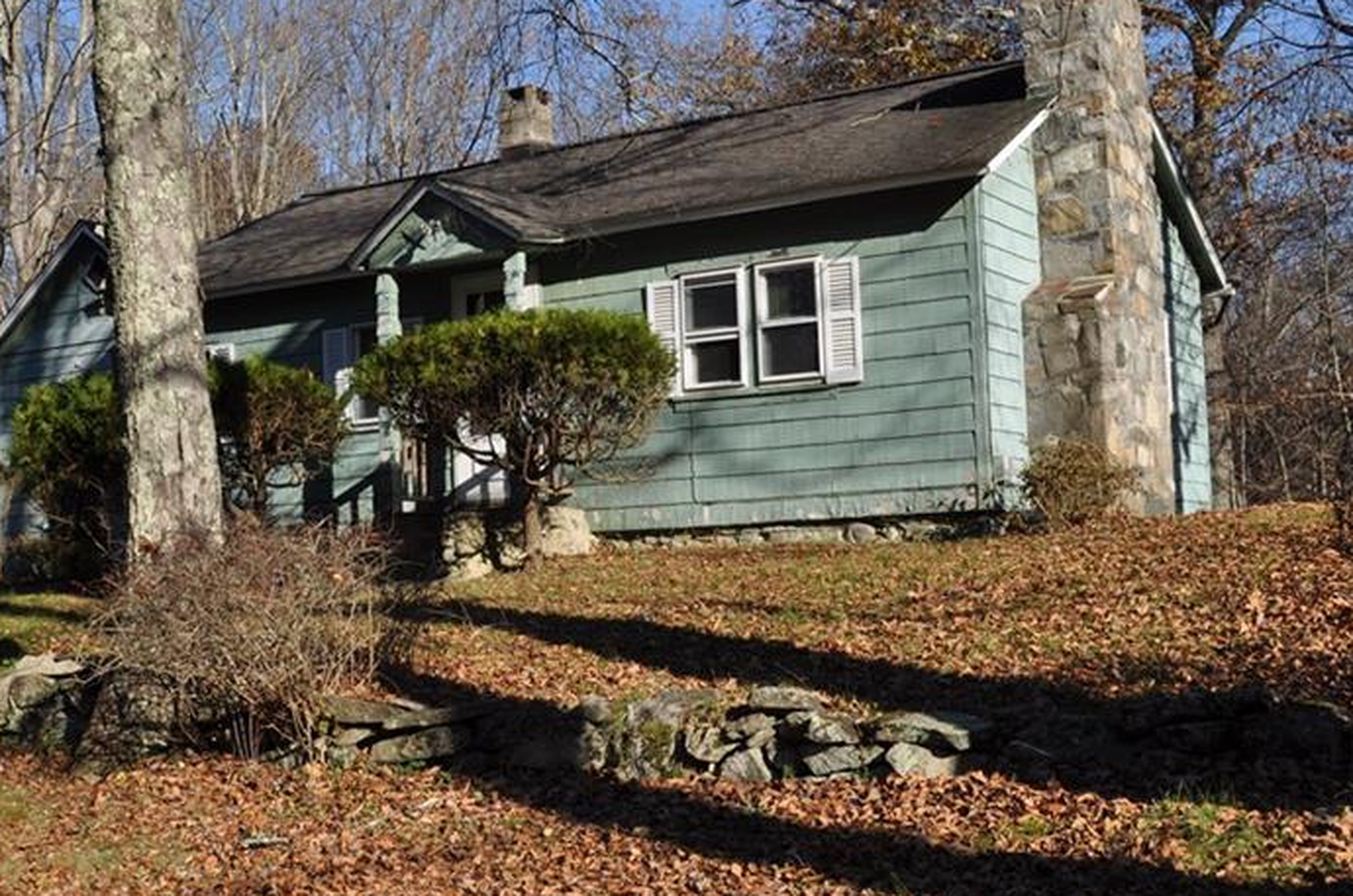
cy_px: 456
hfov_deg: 40.3
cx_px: 545
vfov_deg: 27.4
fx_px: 1838
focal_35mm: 49
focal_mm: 22
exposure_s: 1/320
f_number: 9
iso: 200
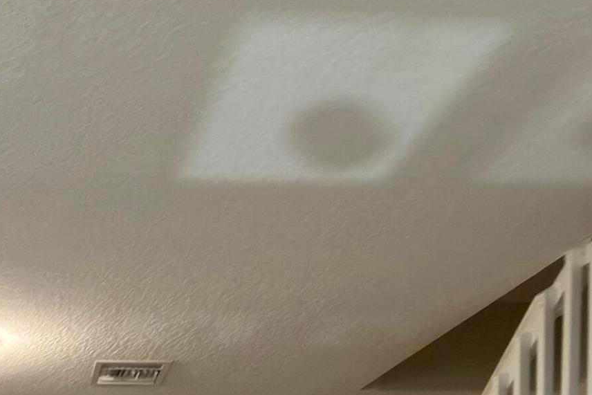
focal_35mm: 49
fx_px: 806
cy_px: 681
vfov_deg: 20.6
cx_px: -3
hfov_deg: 36.2
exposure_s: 1/30
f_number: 2.2
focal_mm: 2.22
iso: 125
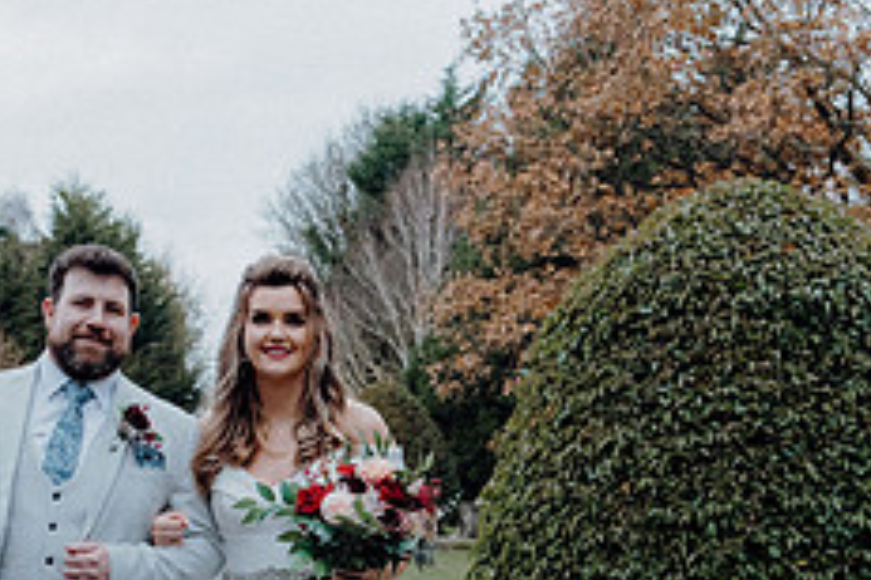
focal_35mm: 74
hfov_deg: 27.1
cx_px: 271
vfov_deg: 17.8
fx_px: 1790
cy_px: 618
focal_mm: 27
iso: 4000
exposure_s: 1/200
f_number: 3.5
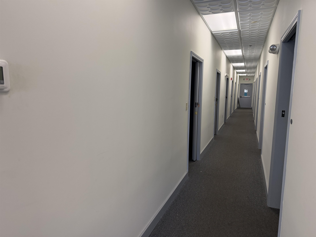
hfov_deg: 71.6
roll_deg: -0.5
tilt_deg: -7.5
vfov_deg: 56.8
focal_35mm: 24
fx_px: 219
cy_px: 118
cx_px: 158
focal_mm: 6.76
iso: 250
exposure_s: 1/120
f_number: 1.78
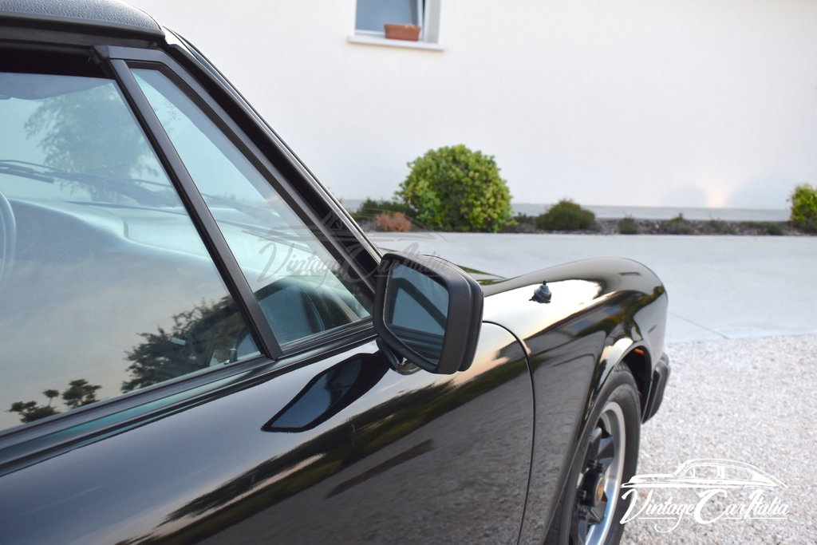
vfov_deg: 36.9
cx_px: 408
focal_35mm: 36
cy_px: 272
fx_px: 817
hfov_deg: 53.1
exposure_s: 1/250
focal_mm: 24
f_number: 5.6
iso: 320
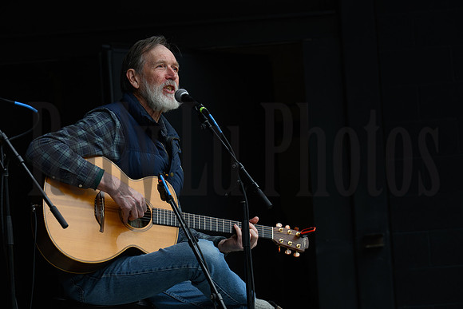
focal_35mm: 200
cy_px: 154
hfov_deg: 10.3
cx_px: 232
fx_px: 2573
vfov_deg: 6.9
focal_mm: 200
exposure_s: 1/400
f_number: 8
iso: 800
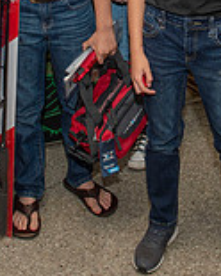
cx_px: 137
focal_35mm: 84
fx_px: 687
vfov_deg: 21.2
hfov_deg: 18.3
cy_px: -50
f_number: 5
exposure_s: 1/160
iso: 800
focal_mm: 24
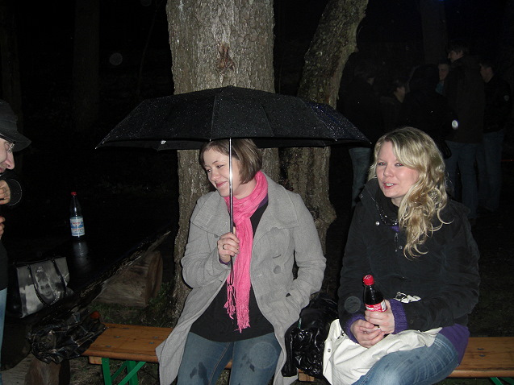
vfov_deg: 37.7
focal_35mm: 38
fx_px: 564
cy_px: 192
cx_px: 257
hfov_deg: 49.0
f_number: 2.8
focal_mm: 7.9
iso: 200
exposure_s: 1/60
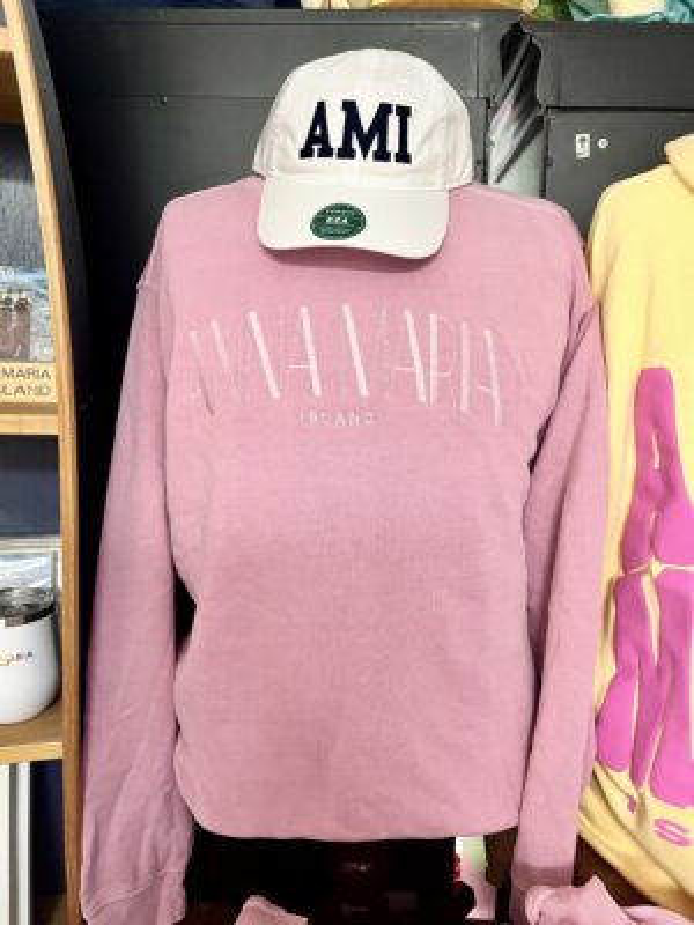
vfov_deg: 67.3
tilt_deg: -10.3
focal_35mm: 26
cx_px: 347
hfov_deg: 53.1
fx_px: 695
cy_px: 462
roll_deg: -1.2
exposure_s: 1/60
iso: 250
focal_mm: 5.7
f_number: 1.5
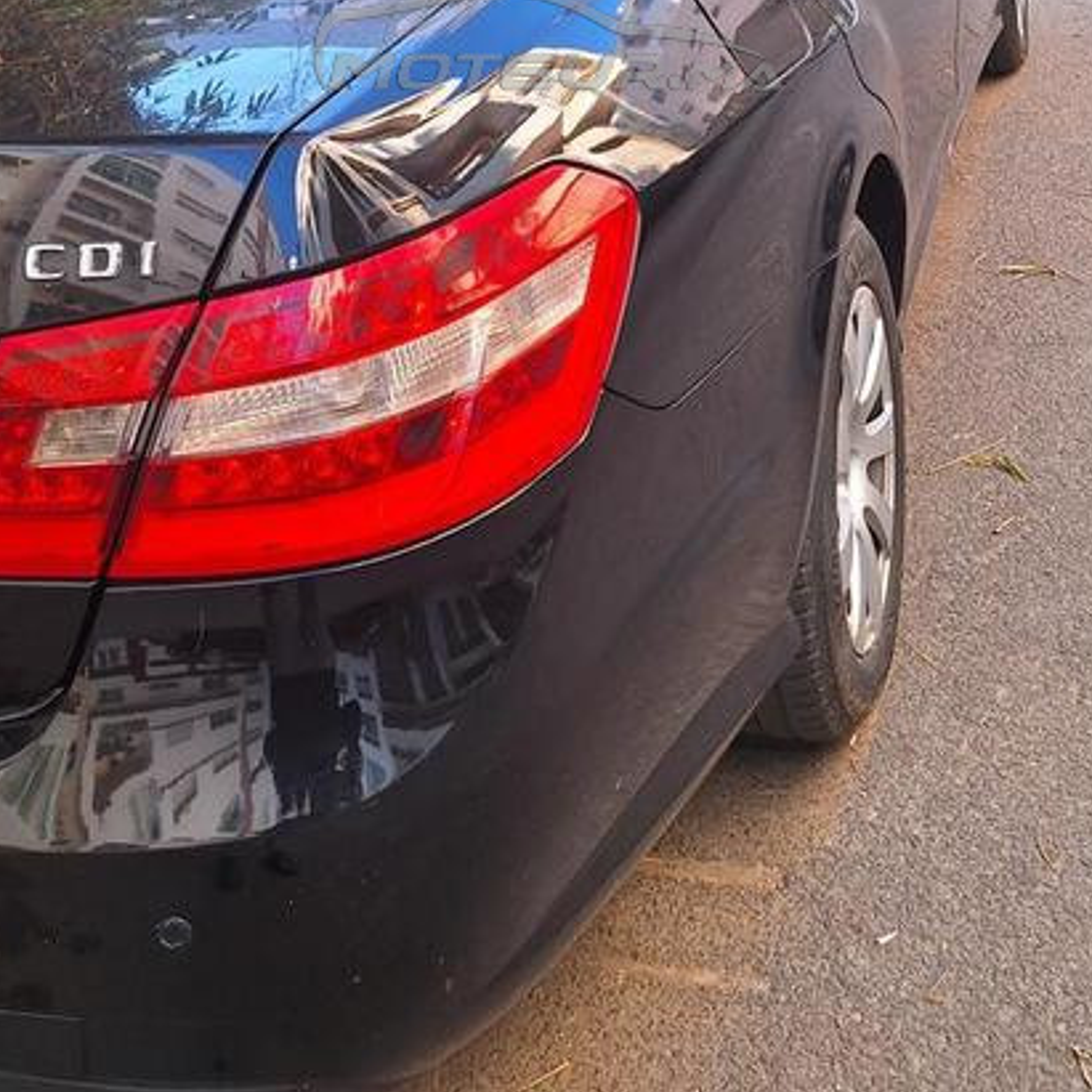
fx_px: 1535
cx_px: 547
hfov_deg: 39.2
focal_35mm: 43
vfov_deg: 35.9
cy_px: 36
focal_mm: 5.54
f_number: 1.8
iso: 40
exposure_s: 1/223
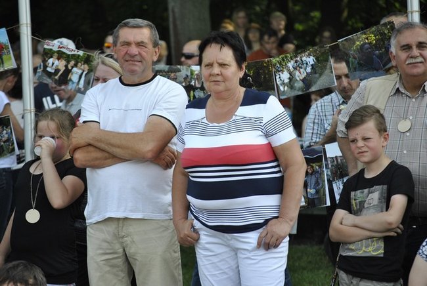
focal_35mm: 183
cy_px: 143
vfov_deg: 7.5
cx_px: 214
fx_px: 2175
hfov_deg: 11.2
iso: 320
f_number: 4.8
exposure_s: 1/500
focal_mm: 122
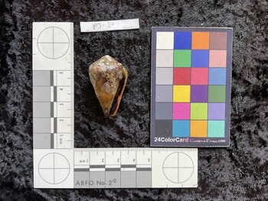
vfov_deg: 48.3
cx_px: 134
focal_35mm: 29
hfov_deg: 61.6
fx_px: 225
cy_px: 100
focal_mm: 3
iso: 64
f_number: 1.8
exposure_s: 1/60
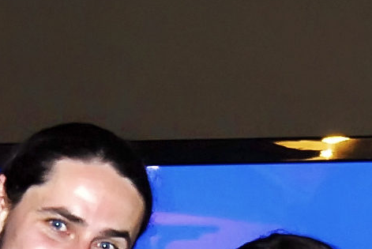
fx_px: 3061
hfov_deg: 6.9
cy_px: 500
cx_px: 326
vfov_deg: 4.6
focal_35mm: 296
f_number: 3.5
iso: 800
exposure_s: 1/60
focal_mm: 48
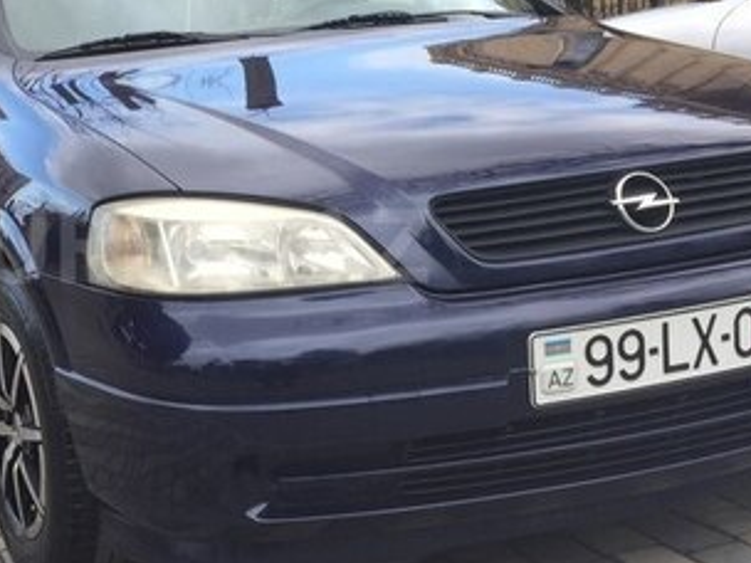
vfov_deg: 23.3
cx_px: 175
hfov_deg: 30.2
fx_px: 1367
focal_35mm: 63
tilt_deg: -9.8
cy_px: 246
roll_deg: +3.4
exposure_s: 1/211
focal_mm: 4.15
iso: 32
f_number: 2.2
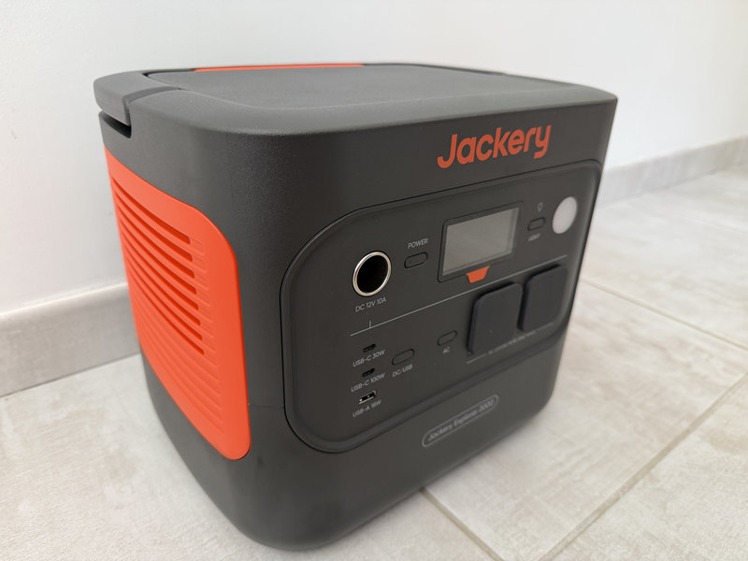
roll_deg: -2.1
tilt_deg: -26.2
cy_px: 280
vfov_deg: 56.8
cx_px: 374
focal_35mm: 24
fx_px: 519
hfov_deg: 71.6
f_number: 1.78
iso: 200
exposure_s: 1/121
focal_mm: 6.76
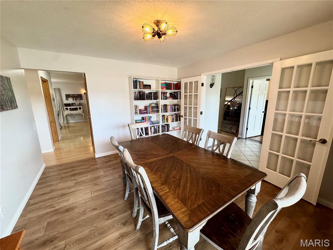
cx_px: 166
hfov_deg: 102.1
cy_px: 125
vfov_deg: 85.7
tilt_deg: -12.0
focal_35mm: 14
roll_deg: +0.2
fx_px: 135
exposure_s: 1/120
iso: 250
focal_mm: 2.22
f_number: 2.2
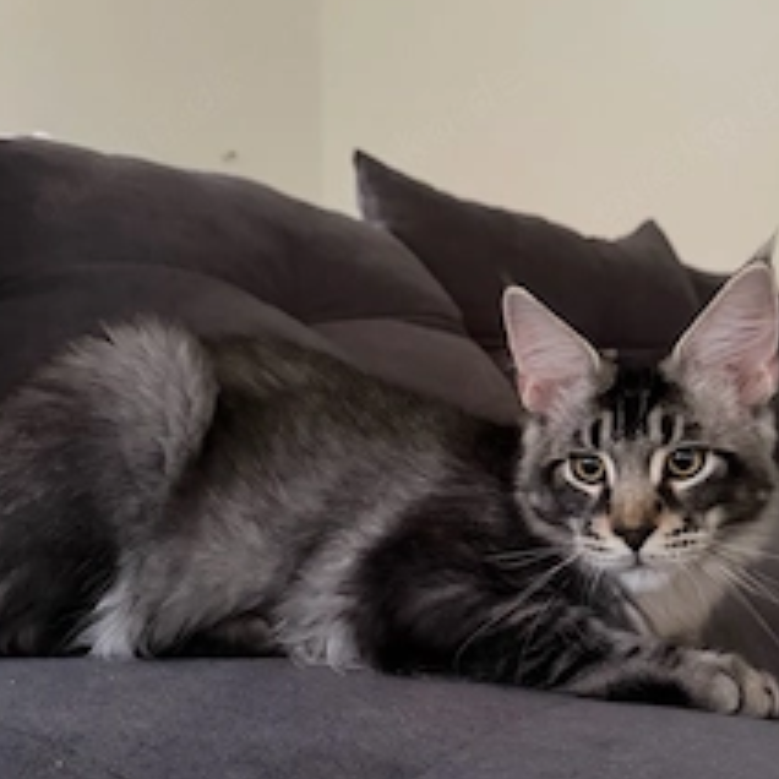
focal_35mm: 40
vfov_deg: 41.7
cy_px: 470
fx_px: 1018
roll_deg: +0.2
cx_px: 496
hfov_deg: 41.5
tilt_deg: -4.4
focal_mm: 6.76
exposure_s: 1/30
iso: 1000
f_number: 1.78
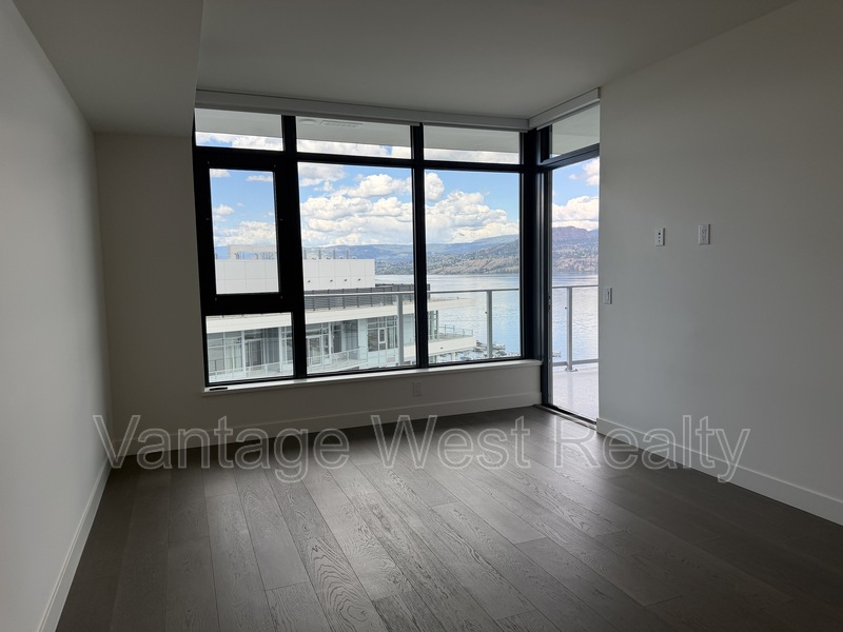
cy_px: 316
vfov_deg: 56.8
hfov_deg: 71.6
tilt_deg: -3.8
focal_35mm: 24
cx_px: 422
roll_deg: +1.7
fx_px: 584
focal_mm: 6.76
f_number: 1.78
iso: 100
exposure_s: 1/1250
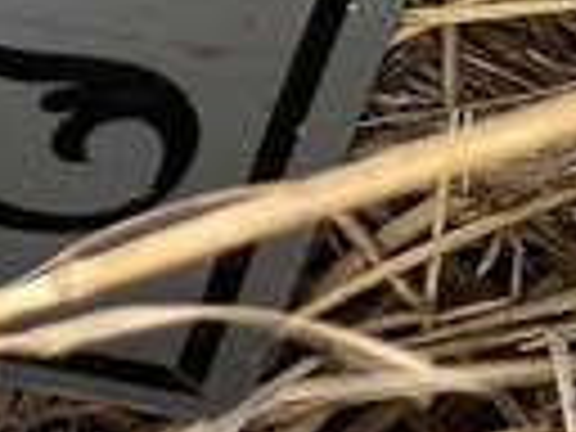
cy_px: -842
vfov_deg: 8.0
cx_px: -914
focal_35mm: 162
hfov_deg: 10.2
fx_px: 2696
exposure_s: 1/121
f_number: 1.8
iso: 40
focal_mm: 4.25
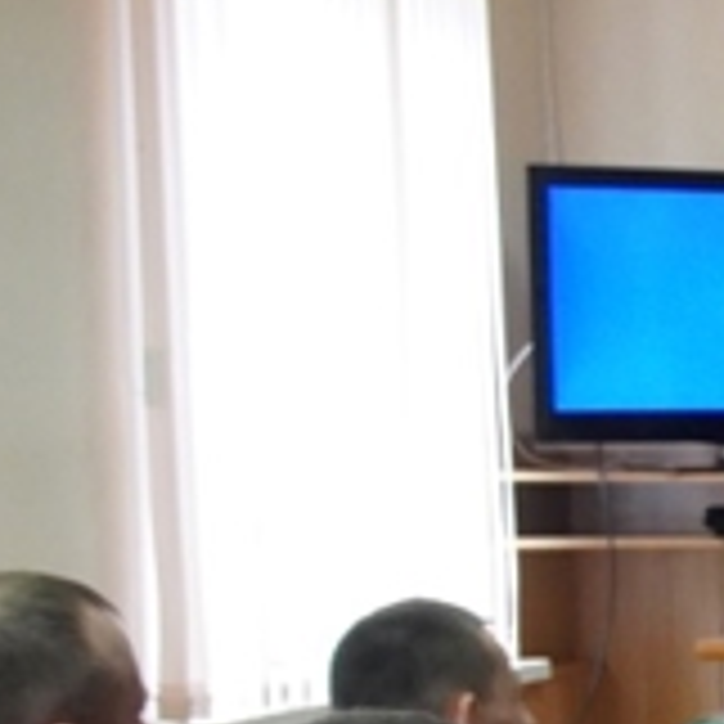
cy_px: 751
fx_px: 3785
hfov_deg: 9.8
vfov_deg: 10.8
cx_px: 1666
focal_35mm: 160
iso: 4000
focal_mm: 27
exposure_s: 1/160
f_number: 4.5
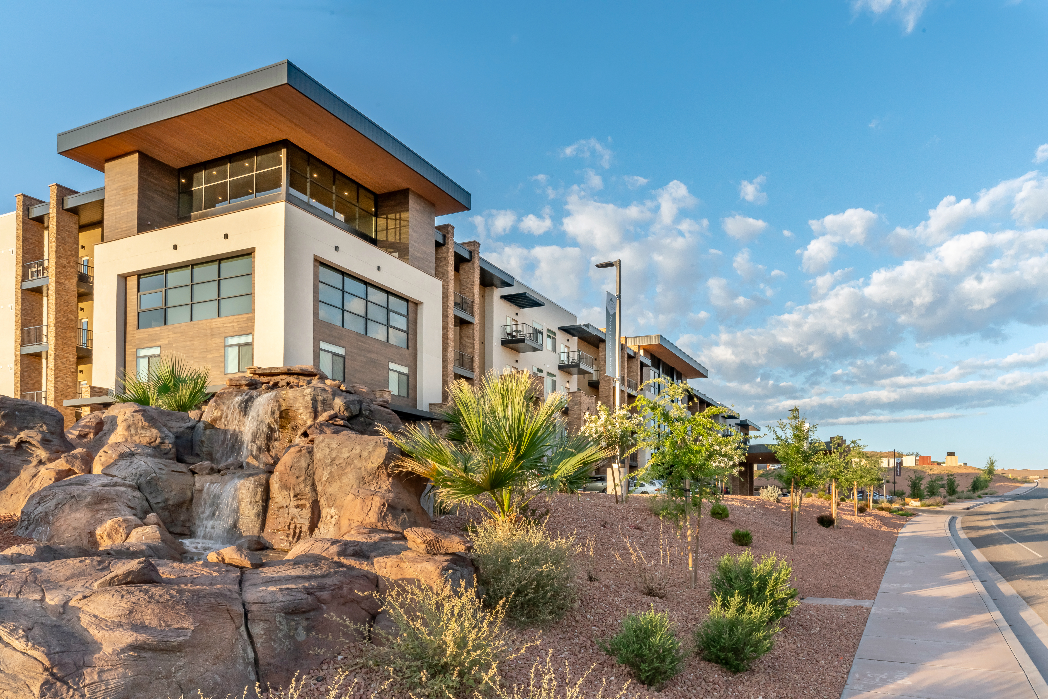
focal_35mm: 24
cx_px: 524
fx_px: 699
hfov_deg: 73.7
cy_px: 350
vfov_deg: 53.1
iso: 800
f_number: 22
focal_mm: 24
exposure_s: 1/200
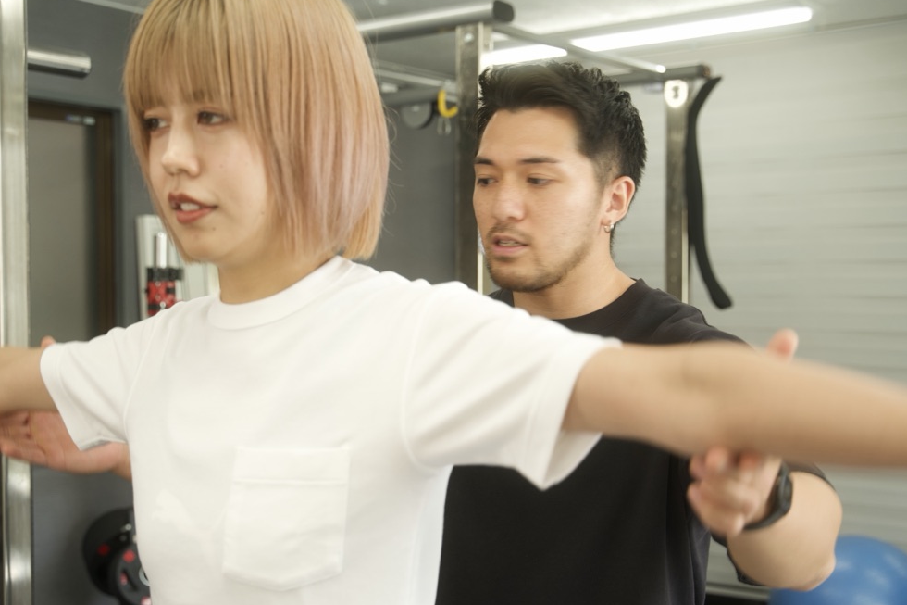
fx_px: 1234
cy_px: 357
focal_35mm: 49
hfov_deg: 40.3
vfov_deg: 27.5
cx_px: 406
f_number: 4
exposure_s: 1/40
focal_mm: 40
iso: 250
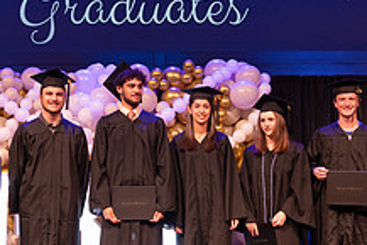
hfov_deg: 24.4
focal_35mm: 83
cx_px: 127
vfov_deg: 16.5
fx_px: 847
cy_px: 136
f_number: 4
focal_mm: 31
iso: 1600
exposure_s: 1/200
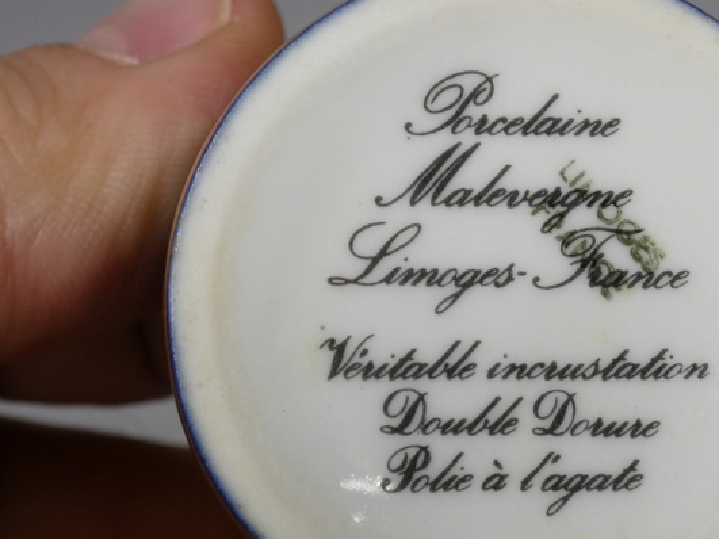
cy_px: 309
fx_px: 1724
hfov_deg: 23.1
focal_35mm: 83
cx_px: 603
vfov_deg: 17.8
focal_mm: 7.8
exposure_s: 1/80
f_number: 3.7
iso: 125
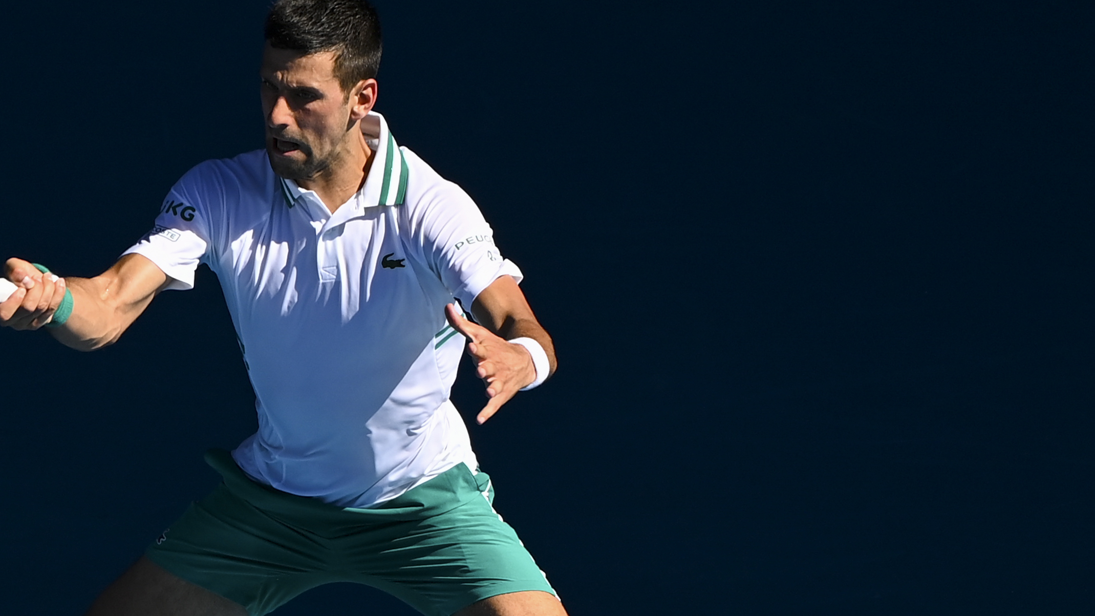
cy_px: 586
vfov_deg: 1.2
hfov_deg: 2.2
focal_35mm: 989
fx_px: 28718
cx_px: 31
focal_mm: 380
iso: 250
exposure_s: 1/2000
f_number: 5
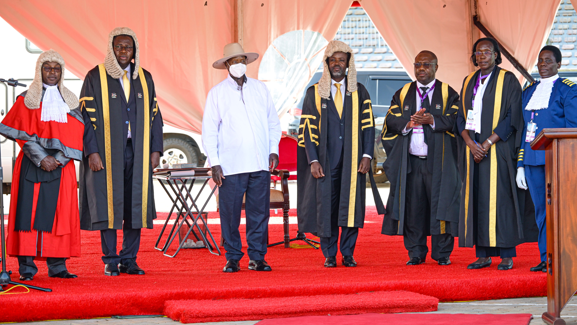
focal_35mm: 126
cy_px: 162
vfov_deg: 9.6
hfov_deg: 17.0
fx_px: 1928
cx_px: 288
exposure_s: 1/200
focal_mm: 120
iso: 800
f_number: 7.1
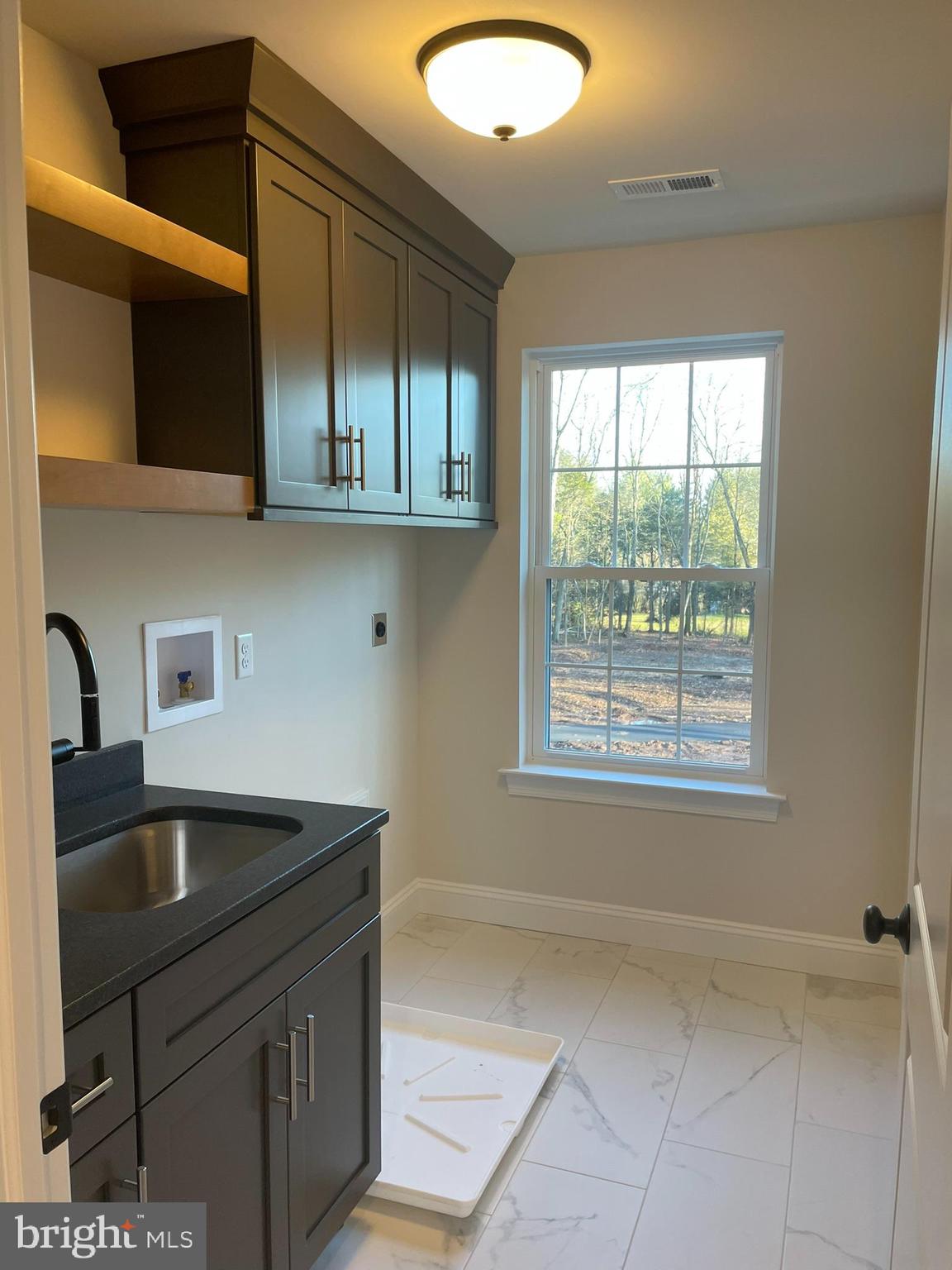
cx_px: 476
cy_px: 635
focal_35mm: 26
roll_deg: +0.8
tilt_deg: -7.8
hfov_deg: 53.1
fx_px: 953
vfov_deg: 67.3
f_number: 1.6
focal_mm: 4.2
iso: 64
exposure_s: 1/60
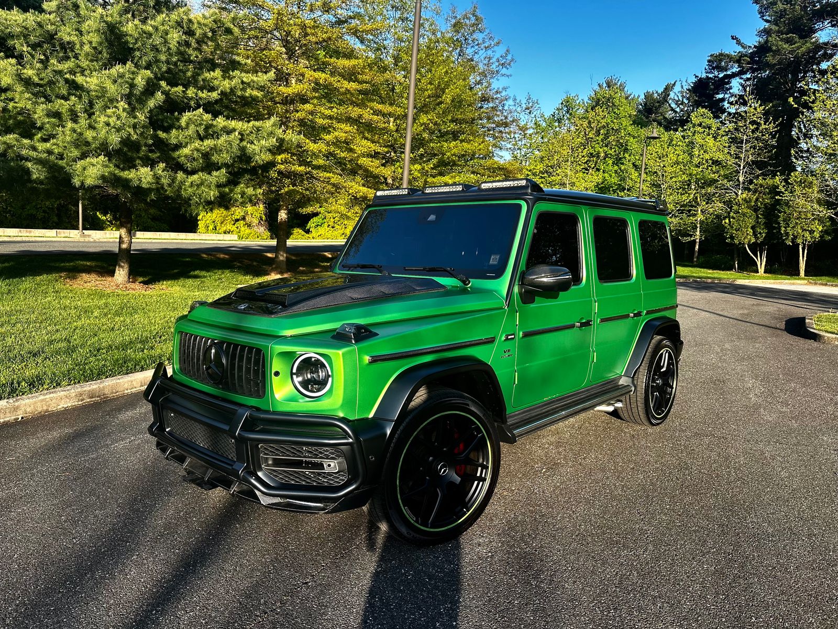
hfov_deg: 71.6
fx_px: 581
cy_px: 314
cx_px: 419
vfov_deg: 56.8
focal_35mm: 24
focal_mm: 6.86
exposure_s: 1/864
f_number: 1.78
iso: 80
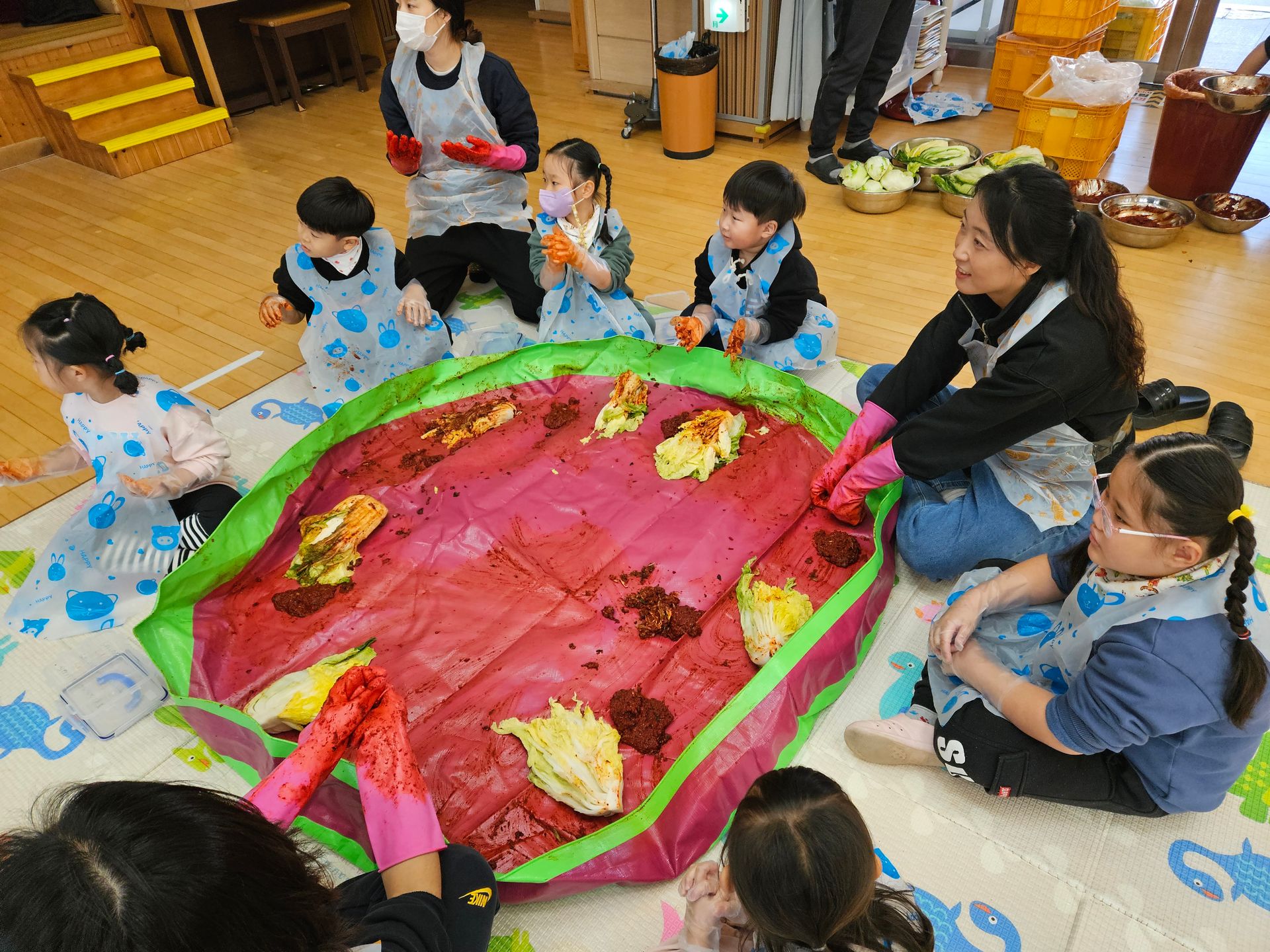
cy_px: 476
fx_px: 844
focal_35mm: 23
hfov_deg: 73.9
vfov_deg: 58.9
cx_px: 635
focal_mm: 5.4
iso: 100
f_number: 1.8
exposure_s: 1/120
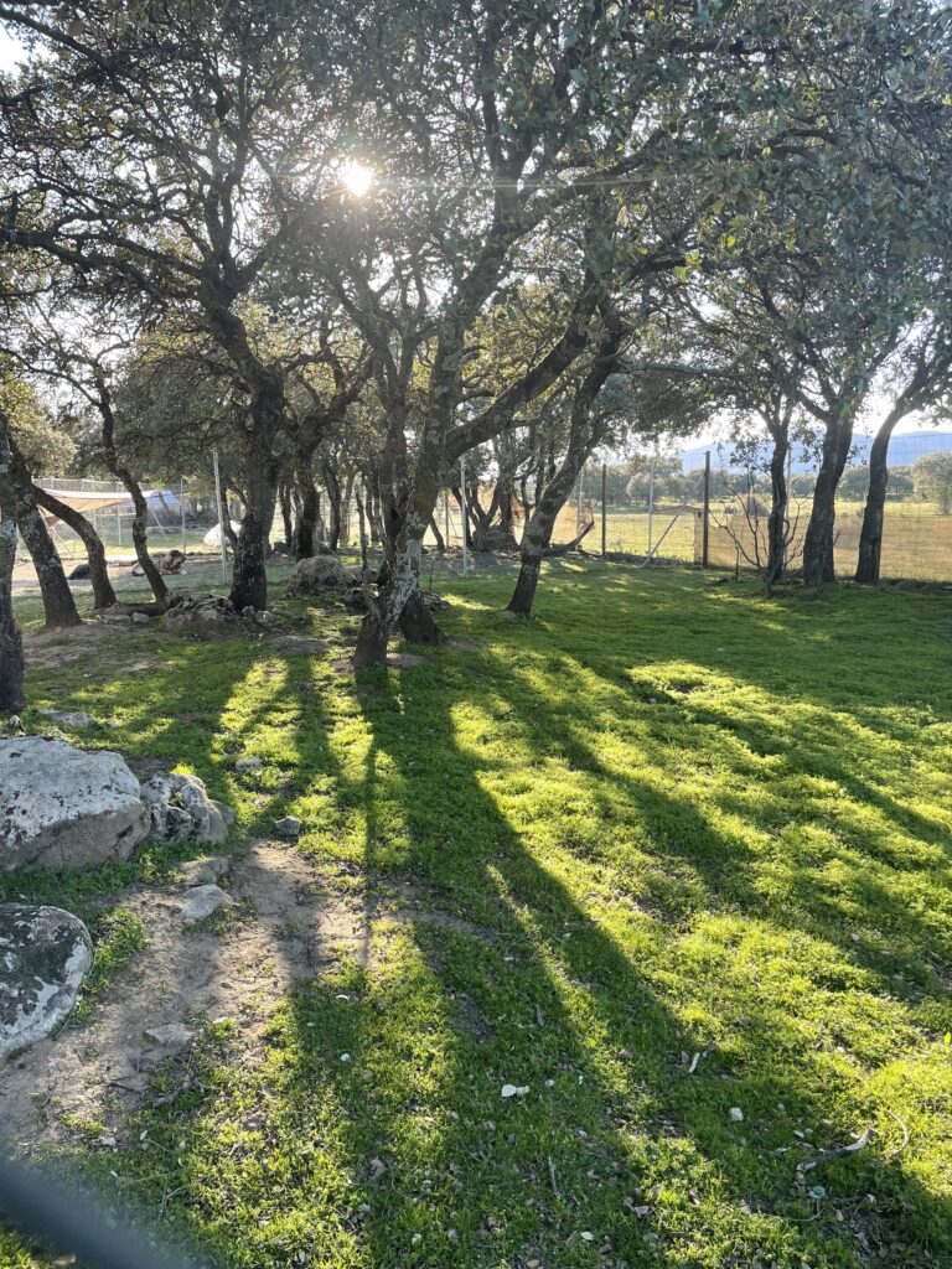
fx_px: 953
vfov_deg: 67.3
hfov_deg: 53.1
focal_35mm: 26
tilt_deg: -7.1
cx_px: 476
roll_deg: -0.1
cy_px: 634
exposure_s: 1/278
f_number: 1.6
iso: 32
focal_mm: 4.2
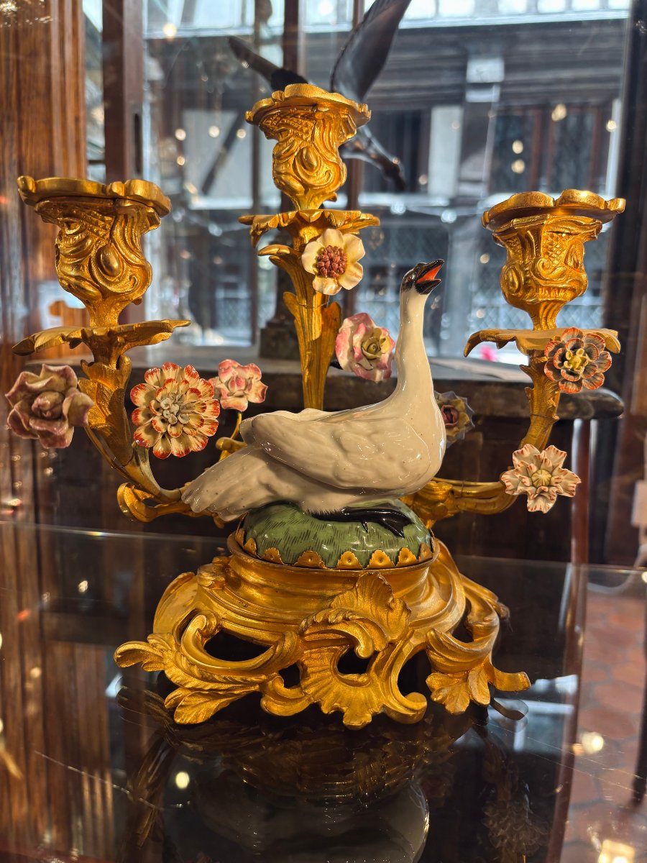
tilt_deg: -9.7
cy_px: 432
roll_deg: -0.5
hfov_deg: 53.1
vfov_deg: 67.3
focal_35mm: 26
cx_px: 324
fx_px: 648
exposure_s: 1/100
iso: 64
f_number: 1.6
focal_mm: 5.96
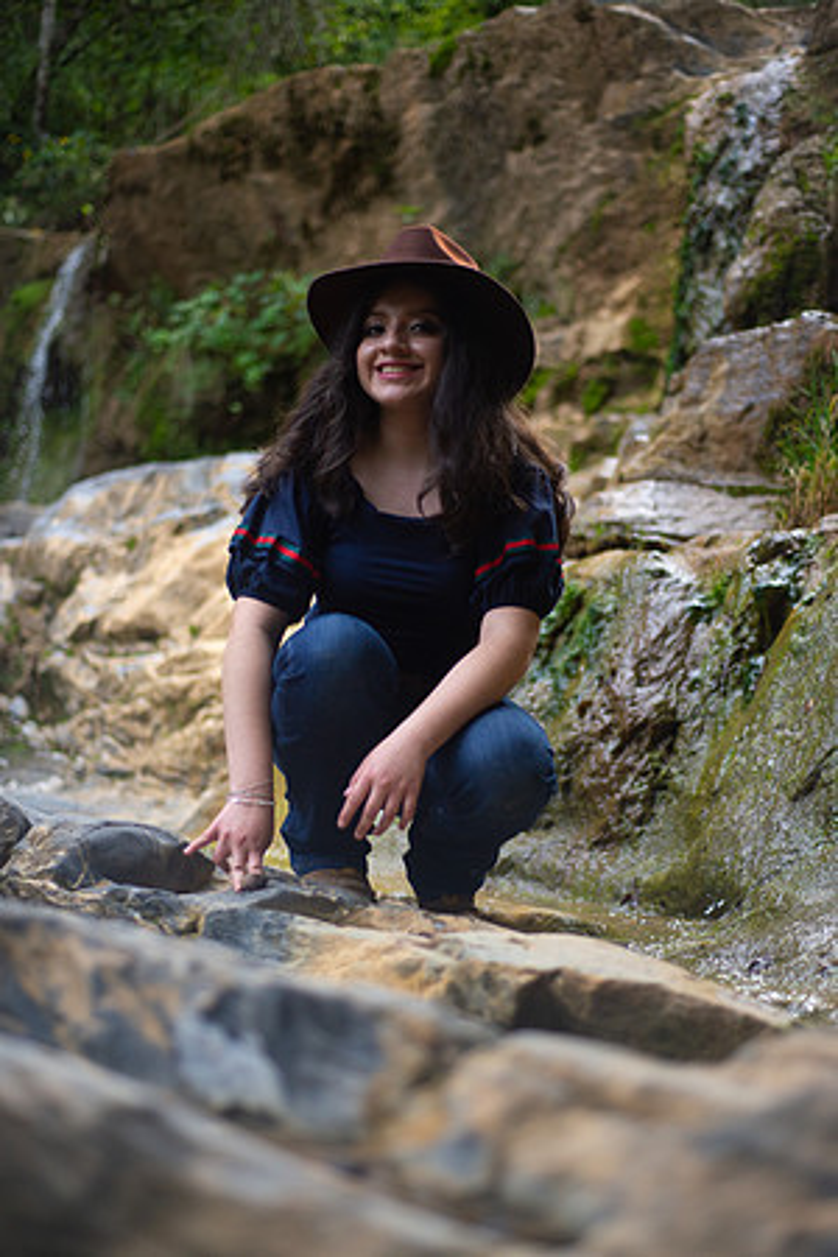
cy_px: 628
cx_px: 419
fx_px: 1746
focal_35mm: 50
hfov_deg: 27.0
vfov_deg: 39.6
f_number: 1.8
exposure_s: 1/3200
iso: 400
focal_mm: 50
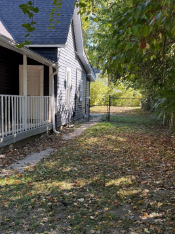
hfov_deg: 32.1
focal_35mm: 45
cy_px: 130
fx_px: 303
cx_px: 71
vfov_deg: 42.0
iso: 125
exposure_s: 1/239
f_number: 1.78
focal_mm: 6.76
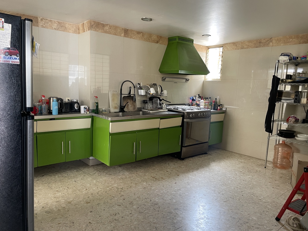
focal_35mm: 26
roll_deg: -2.0
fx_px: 231
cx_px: 154
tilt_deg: -7.6
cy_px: 116
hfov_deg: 67.3
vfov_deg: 53.1
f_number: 1.6
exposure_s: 1/62
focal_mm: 4.2
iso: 125
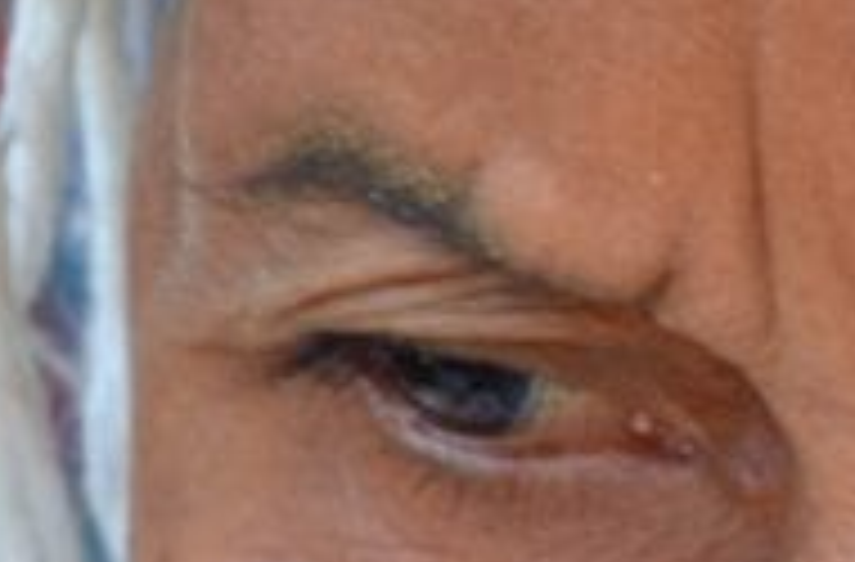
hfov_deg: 1.0
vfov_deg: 0.7
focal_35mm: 2026
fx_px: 47920
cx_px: 1305
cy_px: 647
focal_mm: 250
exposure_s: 1/250
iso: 800
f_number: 6.3
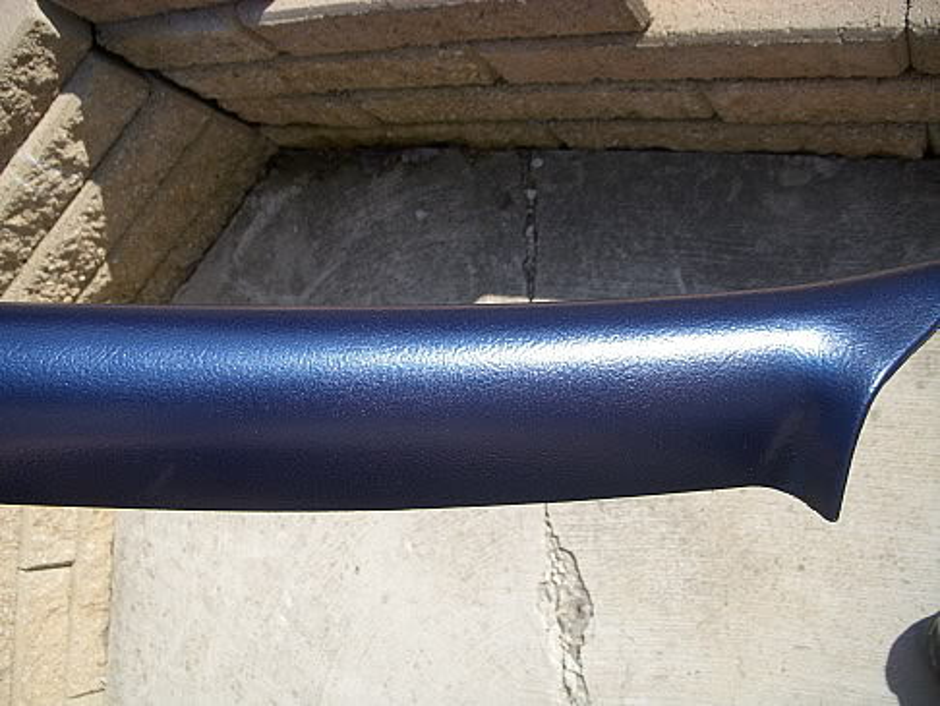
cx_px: 470
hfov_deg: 49.0
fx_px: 1032
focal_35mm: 38
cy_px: 353
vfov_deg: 37.8
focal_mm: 6.3
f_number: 3.3
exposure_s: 1/800
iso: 100
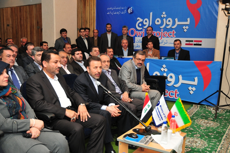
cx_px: 115
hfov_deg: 51.3
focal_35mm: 38
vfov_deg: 35.4
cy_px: 76
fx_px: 239
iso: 640
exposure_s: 1/100
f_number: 4
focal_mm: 25
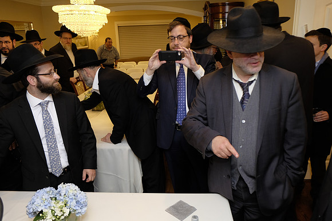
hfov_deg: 67.4
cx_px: 166
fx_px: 249
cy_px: 110
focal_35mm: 27
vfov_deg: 48.0
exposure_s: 1/180
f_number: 2.8
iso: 800
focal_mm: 18
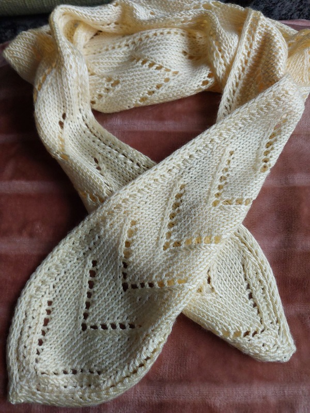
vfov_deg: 60.0
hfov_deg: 46.8
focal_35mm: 30
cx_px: 155
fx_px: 358
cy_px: 206
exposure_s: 1/100
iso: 160
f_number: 1.8
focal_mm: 4.6
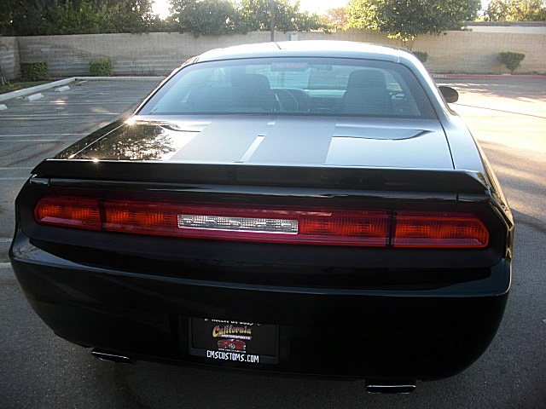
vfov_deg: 39.7
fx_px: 568
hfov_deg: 51.4
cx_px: 273
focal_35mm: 36
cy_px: 204
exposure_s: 1/80
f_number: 2.8
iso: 50
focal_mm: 6.3
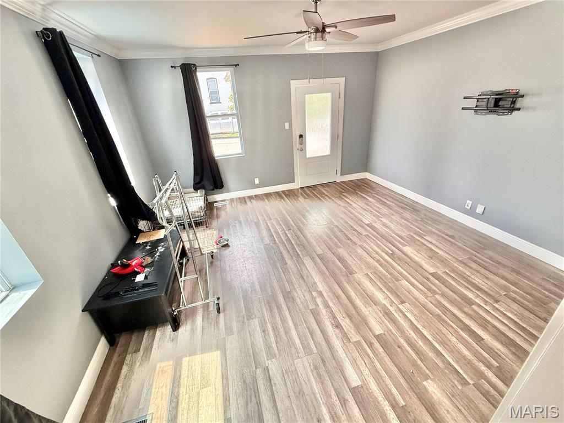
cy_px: 212
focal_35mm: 14
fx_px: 228
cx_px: 282
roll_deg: +4.7
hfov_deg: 102.1
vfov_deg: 85.7
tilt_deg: -24.5
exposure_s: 1/99
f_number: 2.2
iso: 125
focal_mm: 2.22
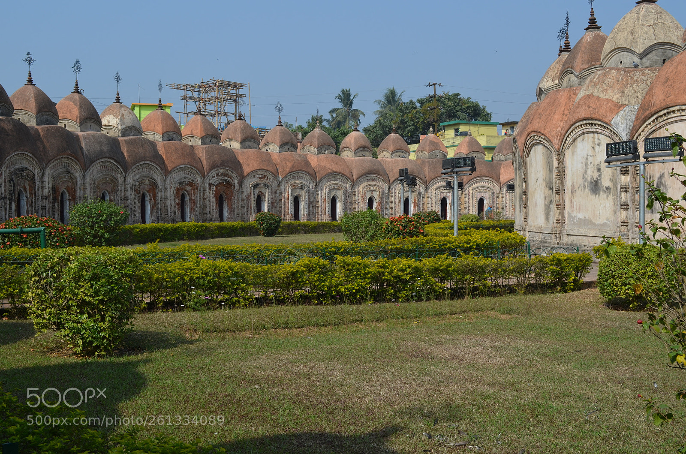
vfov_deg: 29.7
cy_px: 227
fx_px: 856
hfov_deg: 43.7
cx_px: 343
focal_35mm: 45
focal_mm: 30
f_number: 8
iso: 110
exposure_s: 1/250
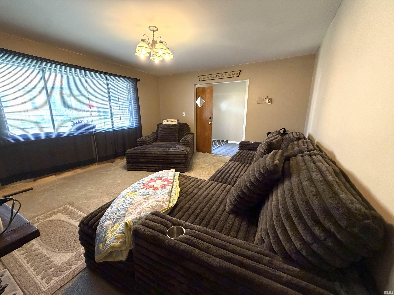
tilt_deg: -12.7
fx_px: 159
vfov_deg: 85.7
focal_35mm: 14
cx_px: 197
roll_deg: +0.0
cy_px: 148
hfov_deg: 102.1
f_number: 2.2
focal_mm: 2.22
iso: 400
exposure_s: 1/60
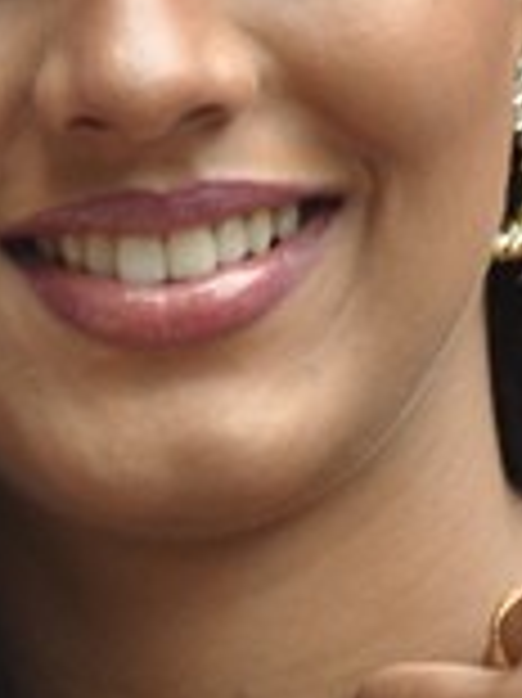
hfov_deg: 4.0
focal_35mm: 372
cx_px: 176
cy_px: 423
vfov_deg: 5.3
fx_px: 7490
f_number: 5.6
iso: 250
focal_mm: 52
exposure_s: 1/30
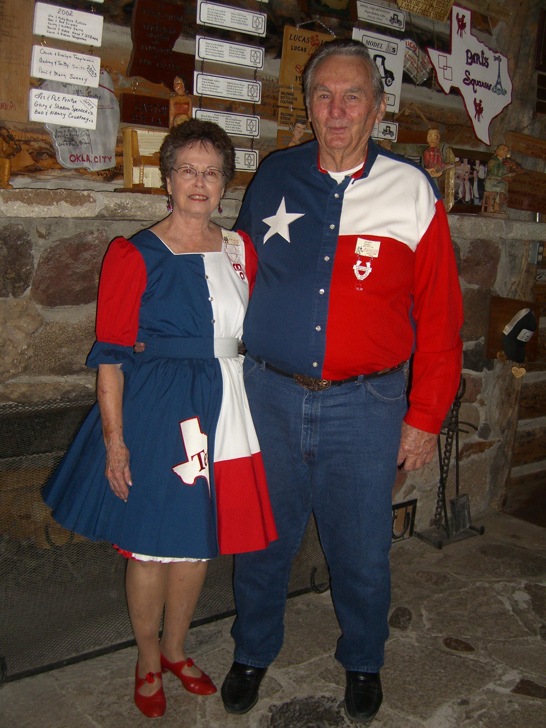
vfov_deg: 47.9
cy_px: 371
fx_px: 820
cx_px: 268
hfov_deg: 36.8
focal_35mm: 39
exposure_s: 1/60
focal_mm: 7.9
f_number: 2.8
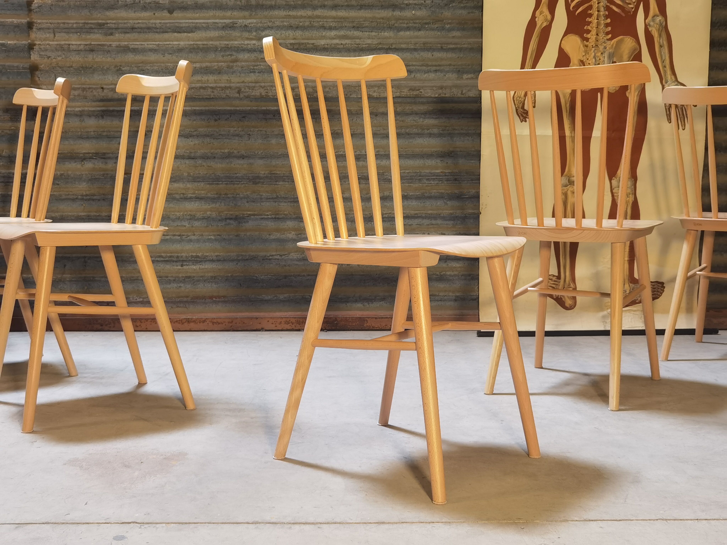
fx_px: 903
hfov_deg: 43.9
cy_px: 272
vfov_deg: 33.6
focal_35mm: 43
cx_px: 364
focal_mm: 6.71
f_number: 1.9
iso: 200
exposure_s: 1/50
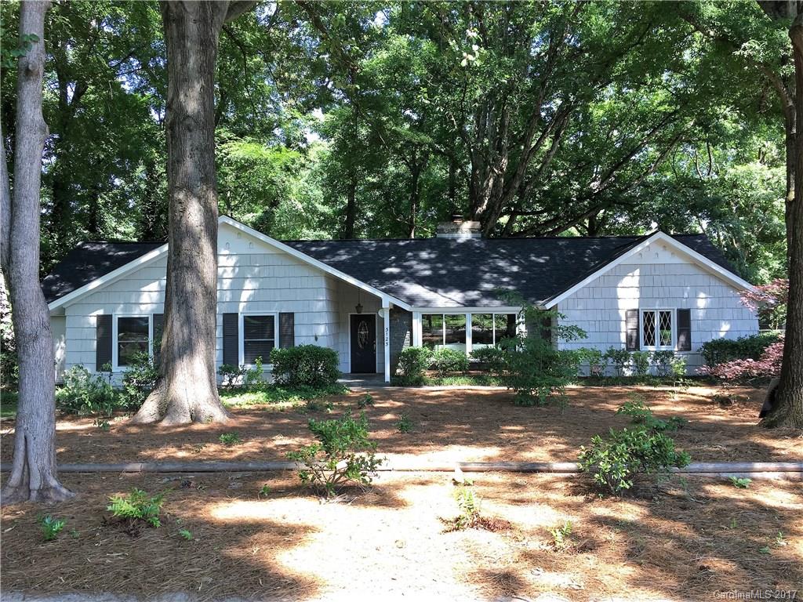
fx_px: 673
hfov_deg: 61.7
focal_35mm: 29
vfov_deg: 48.2
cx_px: 402
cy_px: 301
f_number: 2.2
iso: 32
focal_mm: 4.15
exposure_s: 1/122
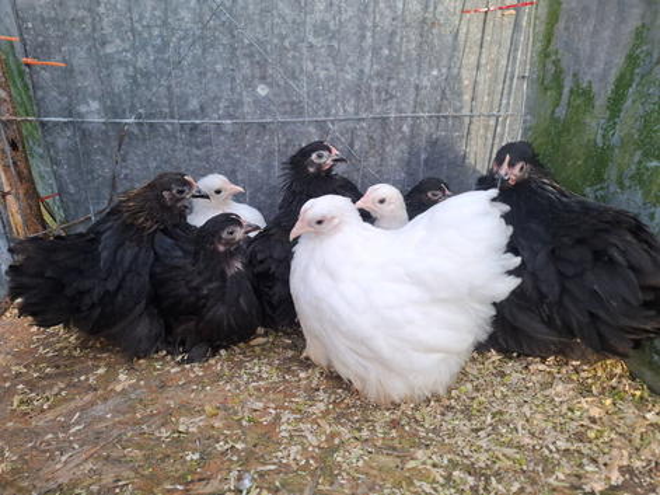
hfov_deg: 73.9
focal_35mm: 23
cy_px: 248
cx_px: 330
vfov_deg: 58.9
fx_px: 438
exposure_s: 1/100
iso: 50
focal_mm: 5.54
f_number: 1.8
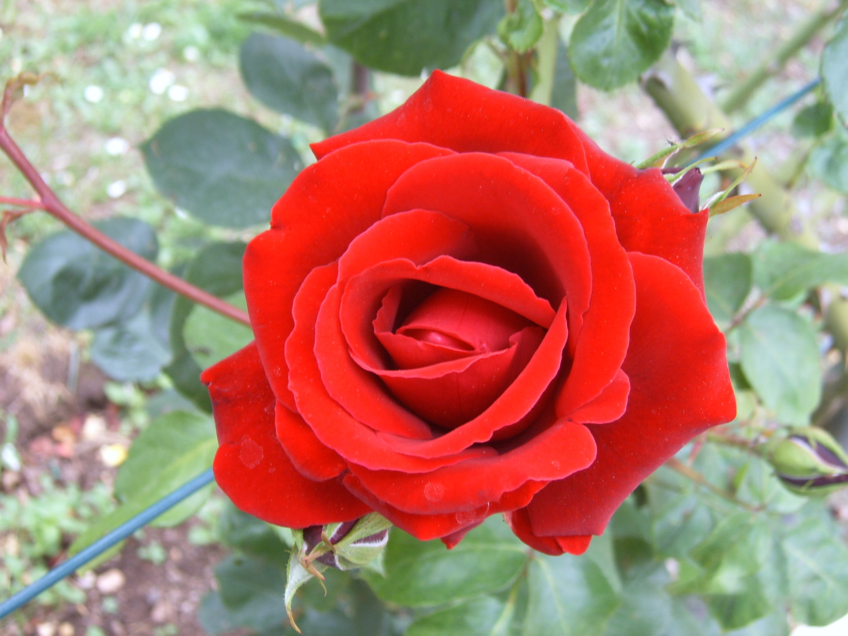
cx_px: 424
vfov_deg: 26.6
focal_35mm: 55
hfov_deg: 34.9
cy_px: 318
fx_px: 1347
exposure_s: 1/45
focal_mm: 9.1
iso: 50
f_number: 3.4
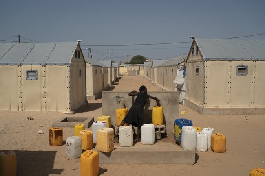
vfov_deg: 37.8
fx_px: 258
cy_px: 88
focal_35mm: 35
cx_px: 132
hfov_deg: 54.4
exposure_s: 1/5000
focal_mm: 35
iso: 100
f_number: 3.2
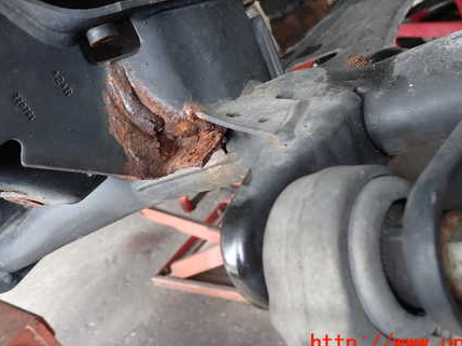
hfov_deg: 52.7
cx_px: 230
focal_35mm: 35
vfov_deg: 40.1
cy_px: 115
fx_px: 467
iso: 200
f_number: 2
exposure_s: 1/60
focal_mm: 4.5
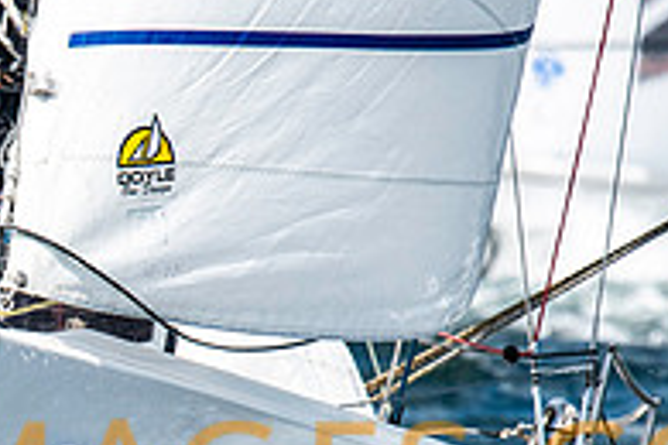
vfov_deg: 1.0
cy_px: 447
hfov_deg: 1.5
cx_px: -99
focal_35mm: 1338
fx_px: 24825
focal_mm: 300
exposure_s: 1/4000
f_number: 5.6
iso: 500
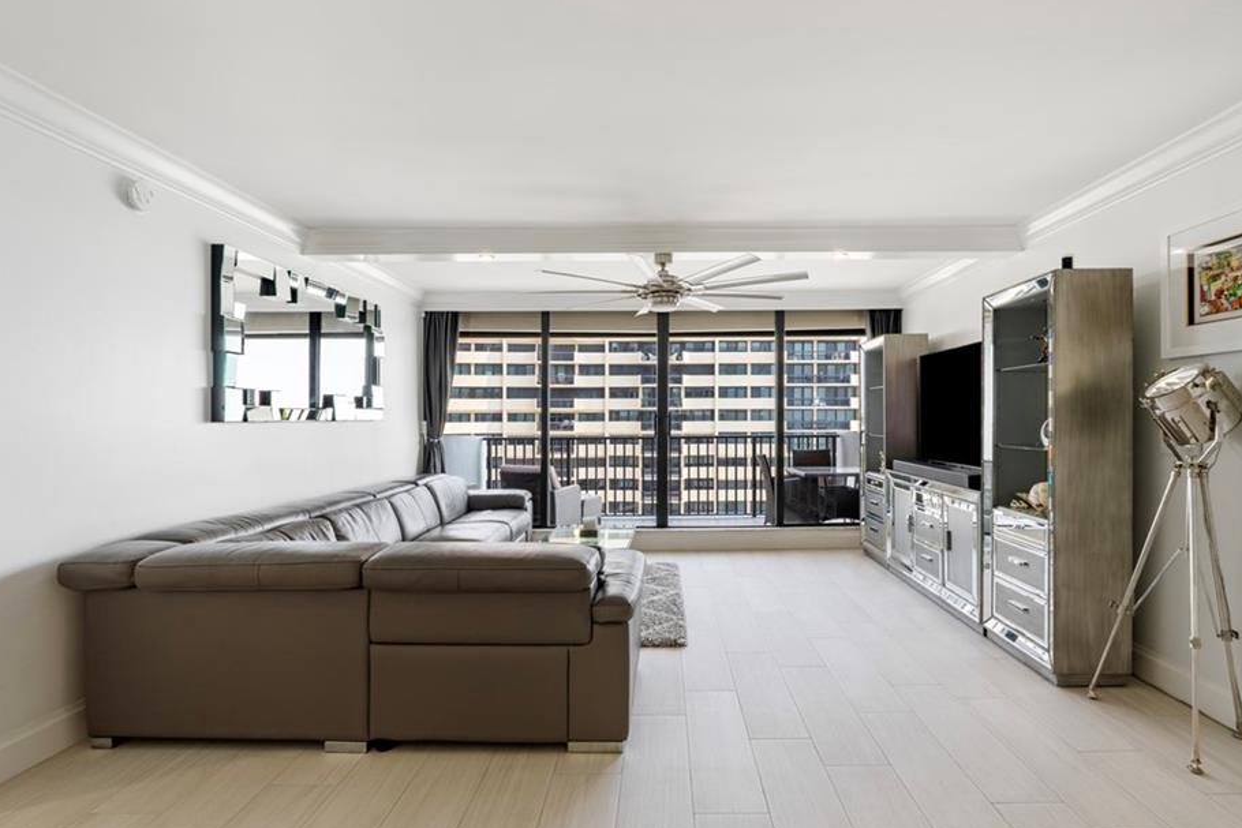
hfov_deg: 89.9
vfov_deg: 67.4
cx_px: 665
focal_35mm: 18
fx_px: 621
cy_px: 428
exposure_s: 1/3
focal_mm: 16
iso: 100
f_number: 9
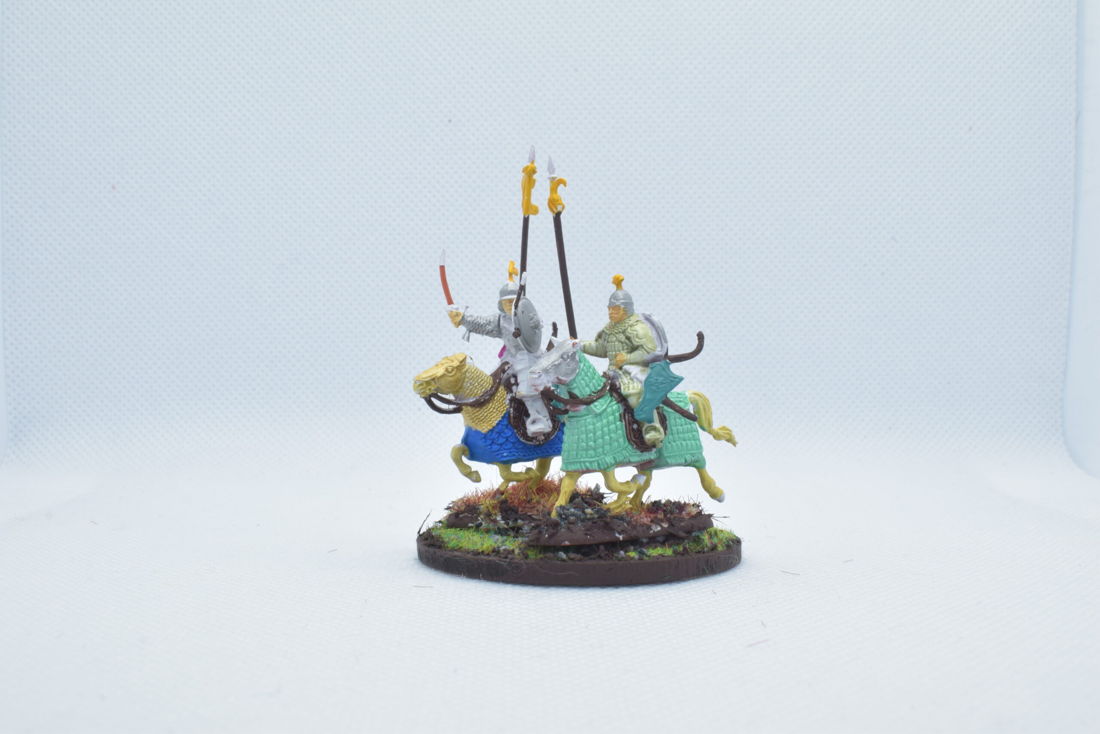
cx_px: 550
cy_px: 367
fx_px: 1237
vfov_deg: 33.0
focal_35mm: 40
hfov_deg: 47.9
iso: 800
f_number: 20
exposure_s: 1/60
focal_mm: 27
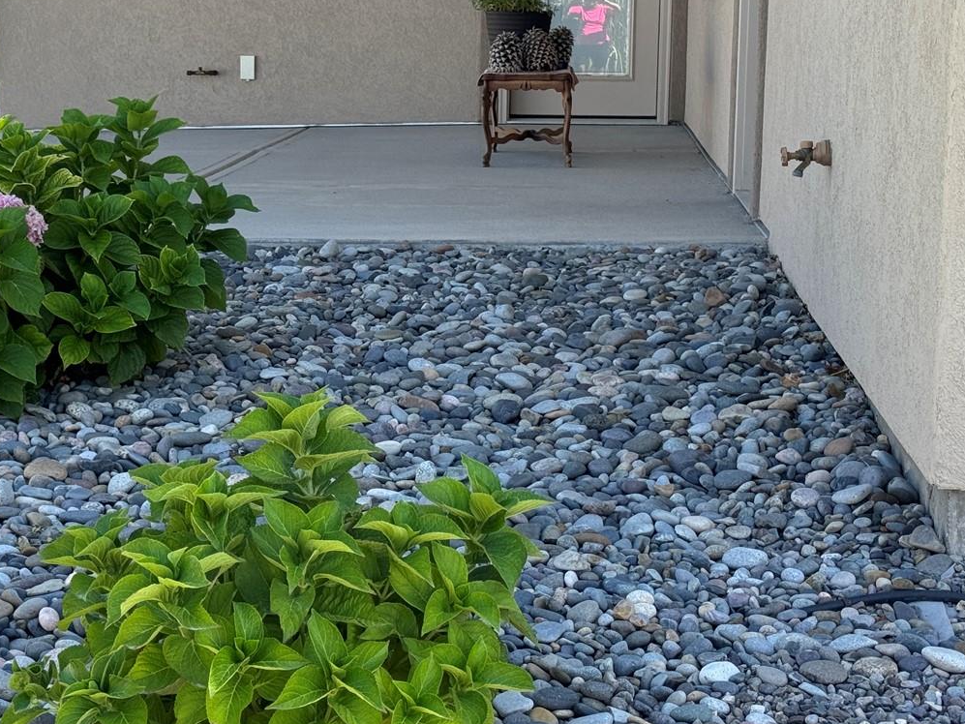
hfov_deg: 25.2
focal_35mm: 77
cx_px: 345
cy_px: 276
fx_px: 2147
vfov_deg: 19.1
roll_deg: -0.6
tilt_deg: -7.8
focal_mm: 6.76
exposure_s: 1/658
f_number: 1.78
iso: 64
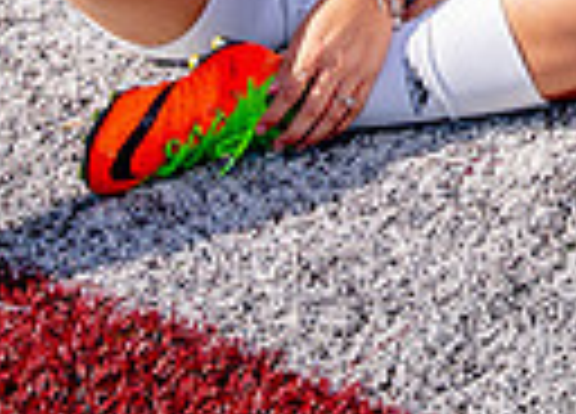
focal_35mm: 122
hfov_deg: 15.2
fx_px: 2000
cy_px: -577
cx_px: 868
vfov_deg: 10.3
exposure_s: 1/125
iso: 100
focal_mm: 24
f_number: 9.5
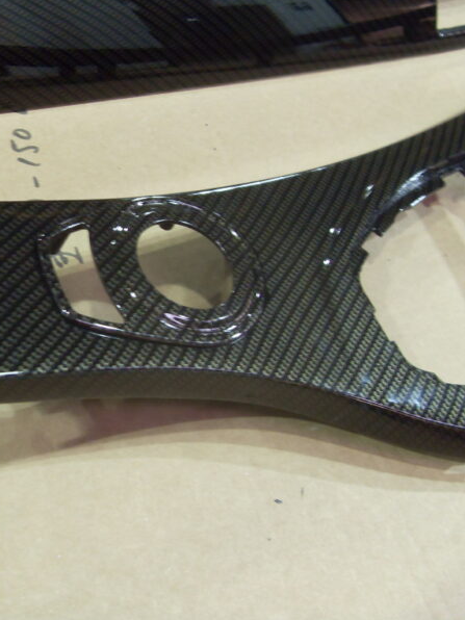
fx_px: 842
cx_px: 250
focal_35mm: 47
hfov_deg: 30.9
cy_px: 310
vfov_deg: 40.4
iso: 200
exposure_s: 1/15
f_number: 2.8
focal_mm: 6.3
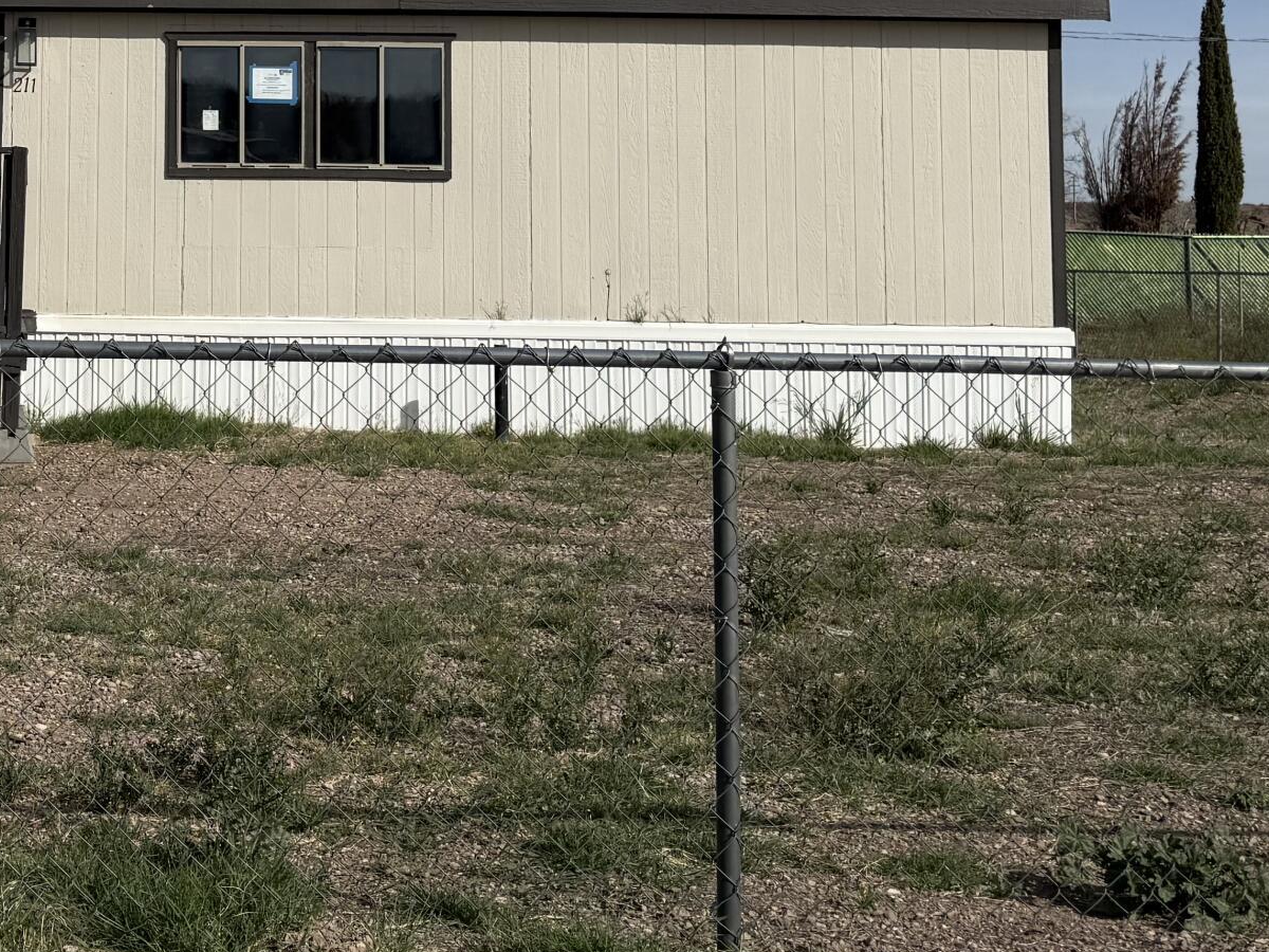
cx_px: 23
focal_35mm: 60
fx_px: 2200
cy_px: 38
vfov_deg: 23.5
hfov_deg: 30.1
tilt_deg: +4.2
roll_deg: -0.9
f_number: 1.78
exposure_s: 1/10309
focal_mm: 6.76
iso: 80
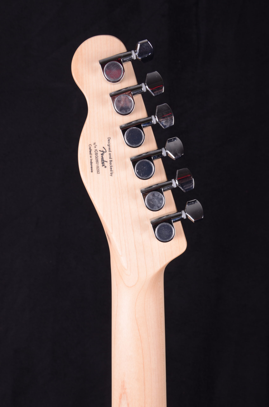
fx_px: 574
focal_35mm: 51
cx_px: 134
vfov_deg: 39.0
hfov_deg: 26.4
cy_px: 204
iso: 200
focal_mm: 34
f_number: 13
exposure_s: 1/200
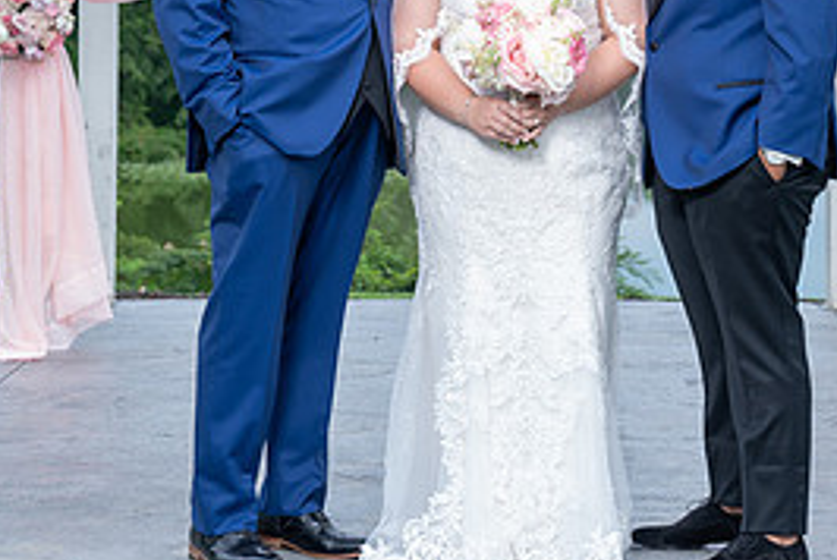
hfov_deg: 18.1
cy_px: 18
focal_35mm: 113
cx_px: 460
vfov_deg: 12.0
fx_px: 2630
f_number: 4
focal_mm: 51
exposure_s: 1/250
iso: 50
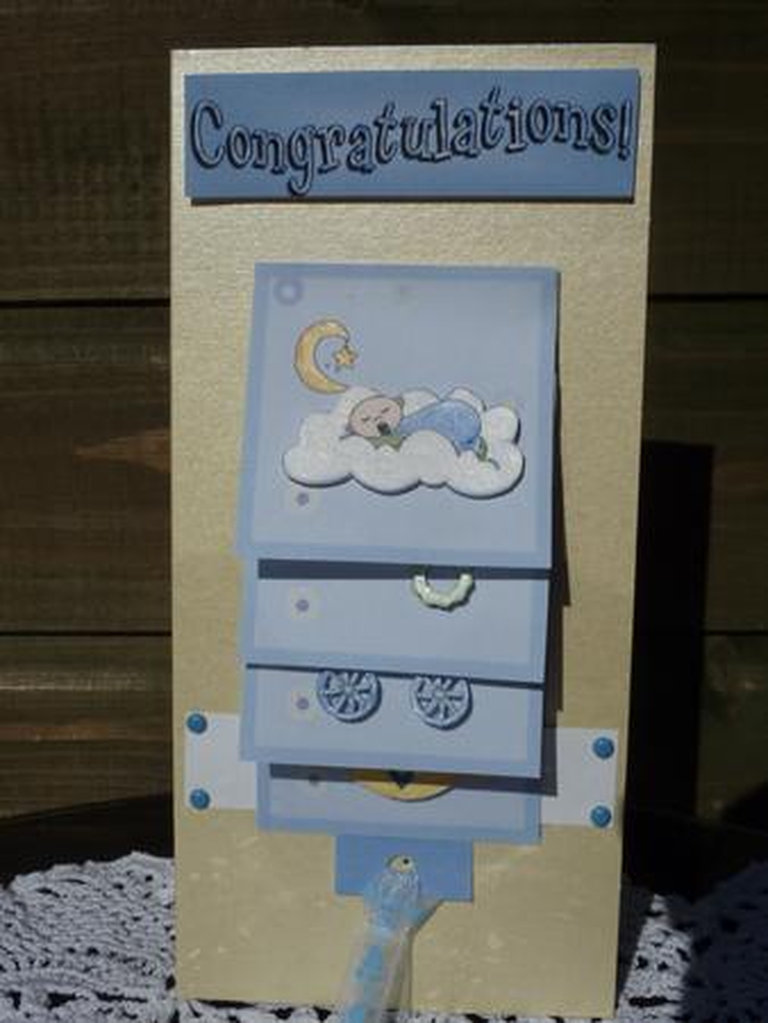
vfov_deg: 44.8
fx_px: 1241
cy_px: 512
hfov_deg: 34.4
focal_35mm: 42
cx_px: 384
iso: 80
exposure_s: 1/1600
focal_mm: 6.9
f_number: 6.3
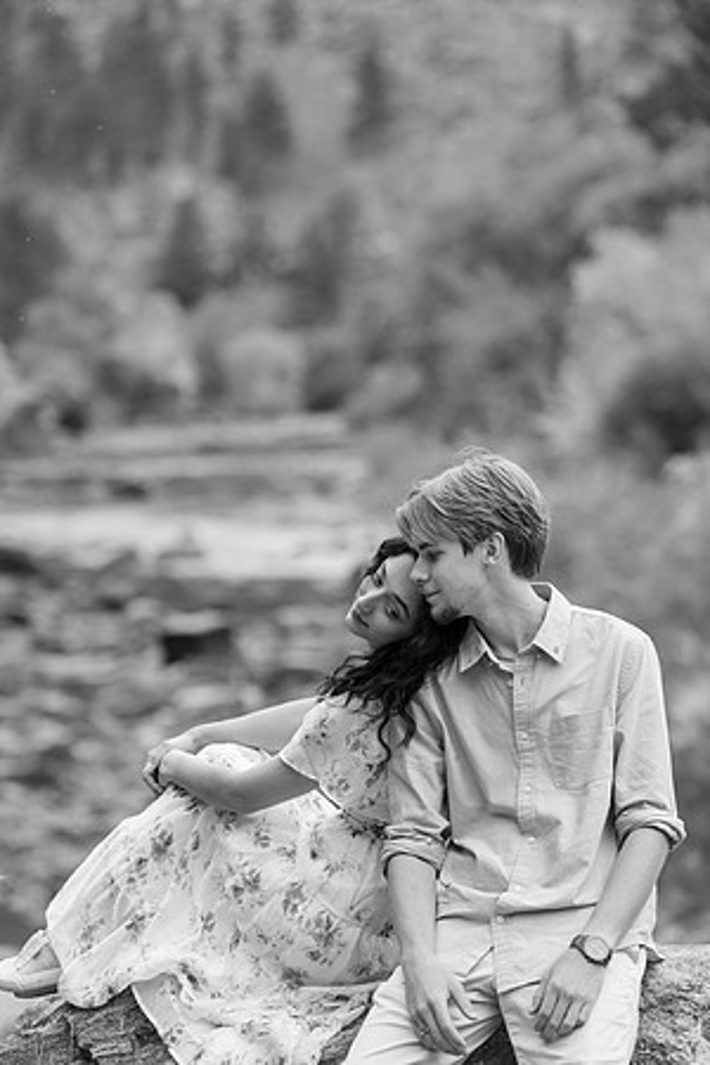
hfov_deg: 9.9
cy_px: 532
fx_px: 4082
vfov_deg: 14.9
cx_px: 355
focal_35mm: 138
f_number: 3.5
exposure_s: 1/250
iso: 320
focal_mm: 138
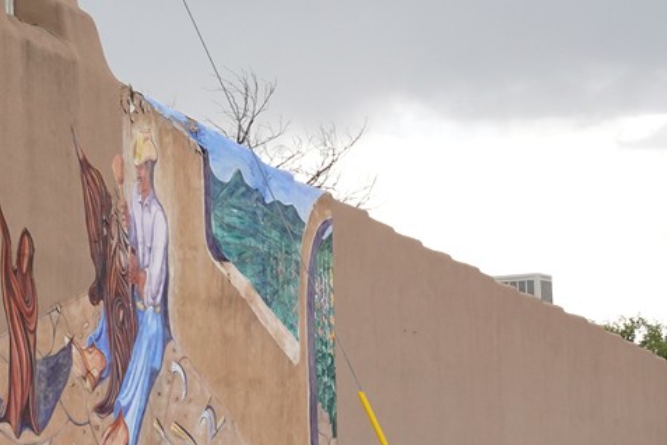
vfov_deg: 10.5
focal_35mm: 130
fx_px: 2408
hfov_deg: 13.9
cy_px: 351
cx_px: -571
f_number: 13
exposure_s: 1/100
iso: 640
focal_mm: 31
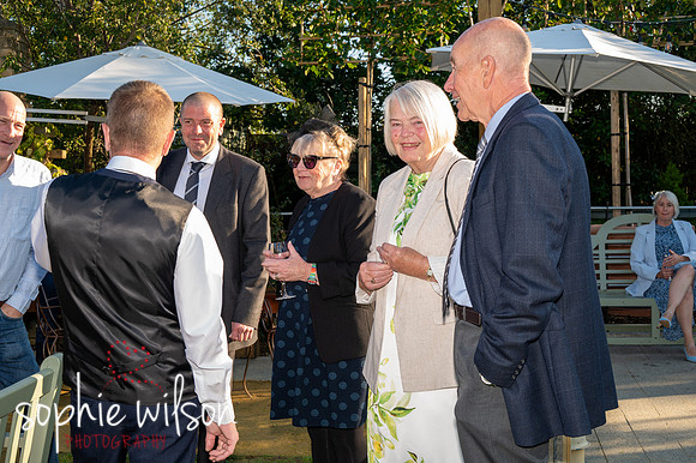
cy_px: 232
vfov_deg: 28.6
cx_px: 348
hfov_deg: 41.9
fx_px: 908
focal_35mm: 47
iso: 400
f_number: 8
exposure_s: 1/200
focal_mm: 47
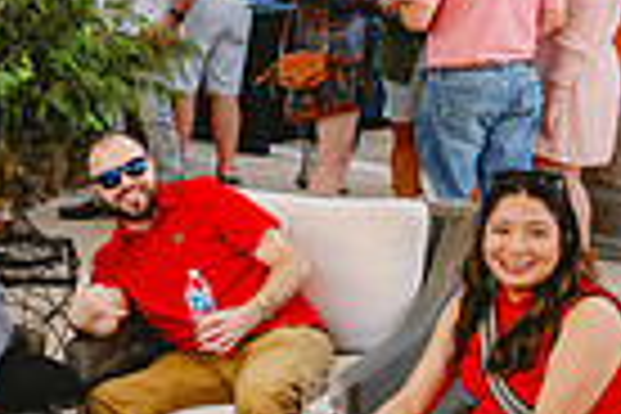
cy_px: 160
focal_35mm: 101
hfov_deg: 18.7
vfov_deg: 13.5
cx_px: -202
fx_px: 1742
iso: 800
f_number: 4
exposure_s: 1/320
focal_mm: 24
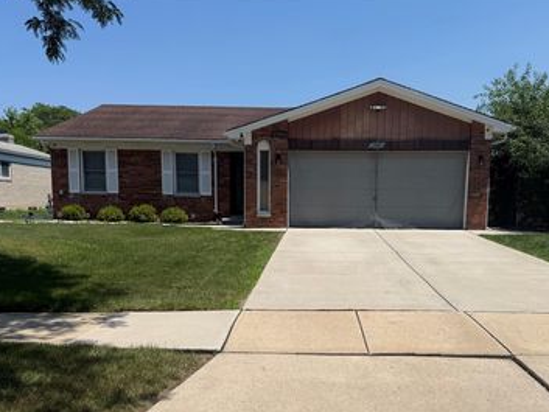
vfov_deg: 41.2
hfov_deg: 53.8
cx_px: 303
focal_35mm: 34
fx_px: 539
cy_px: 282
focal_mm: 6.76
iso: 80
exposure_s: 1/8130
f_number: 1.78
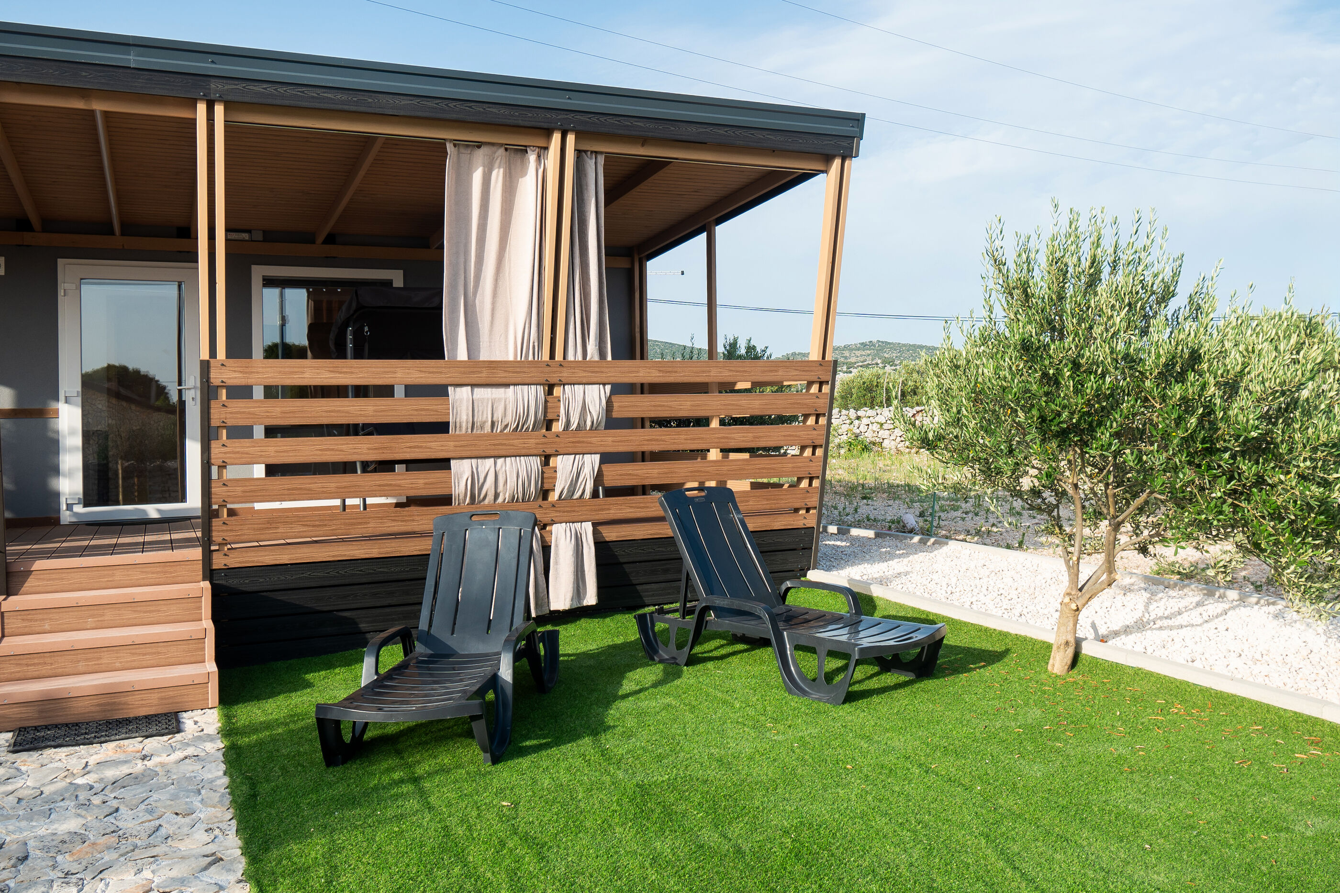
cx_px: 670
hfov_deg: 61.9
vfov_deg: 43.6
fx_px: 1117
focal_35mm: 30
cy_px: 446
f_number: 8
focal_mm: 20
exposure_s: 1/160
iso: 100
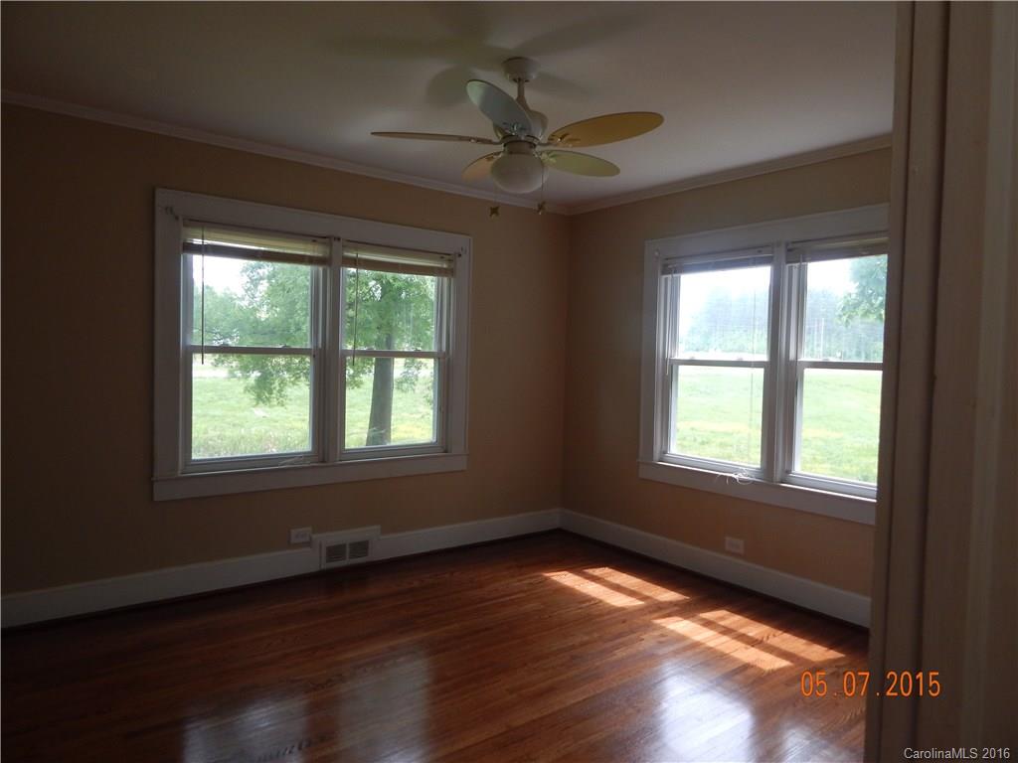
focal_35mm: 22
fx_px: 647
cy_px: 382
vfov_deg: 61.1
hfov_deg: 76.4
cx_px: 509
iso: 125
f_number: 3
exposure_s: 1/100
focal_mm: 4
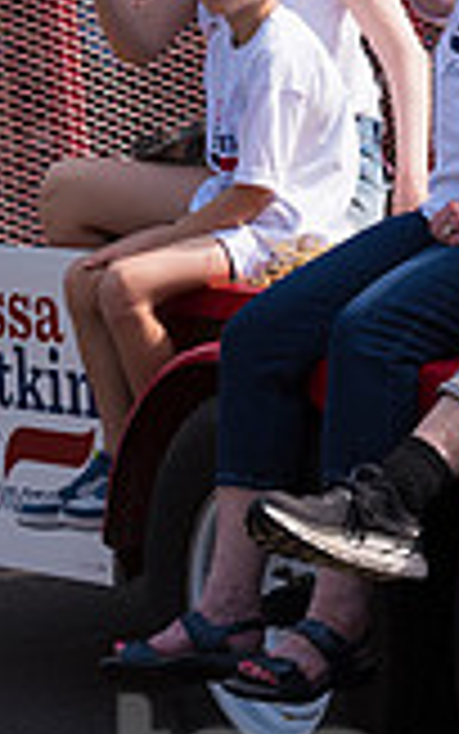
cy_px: 223
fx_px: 3779
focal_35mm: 189
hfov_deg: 6.7
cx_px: 896
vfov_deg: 11.1
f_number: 6.3
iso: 200
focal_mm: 52
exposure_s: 1/500
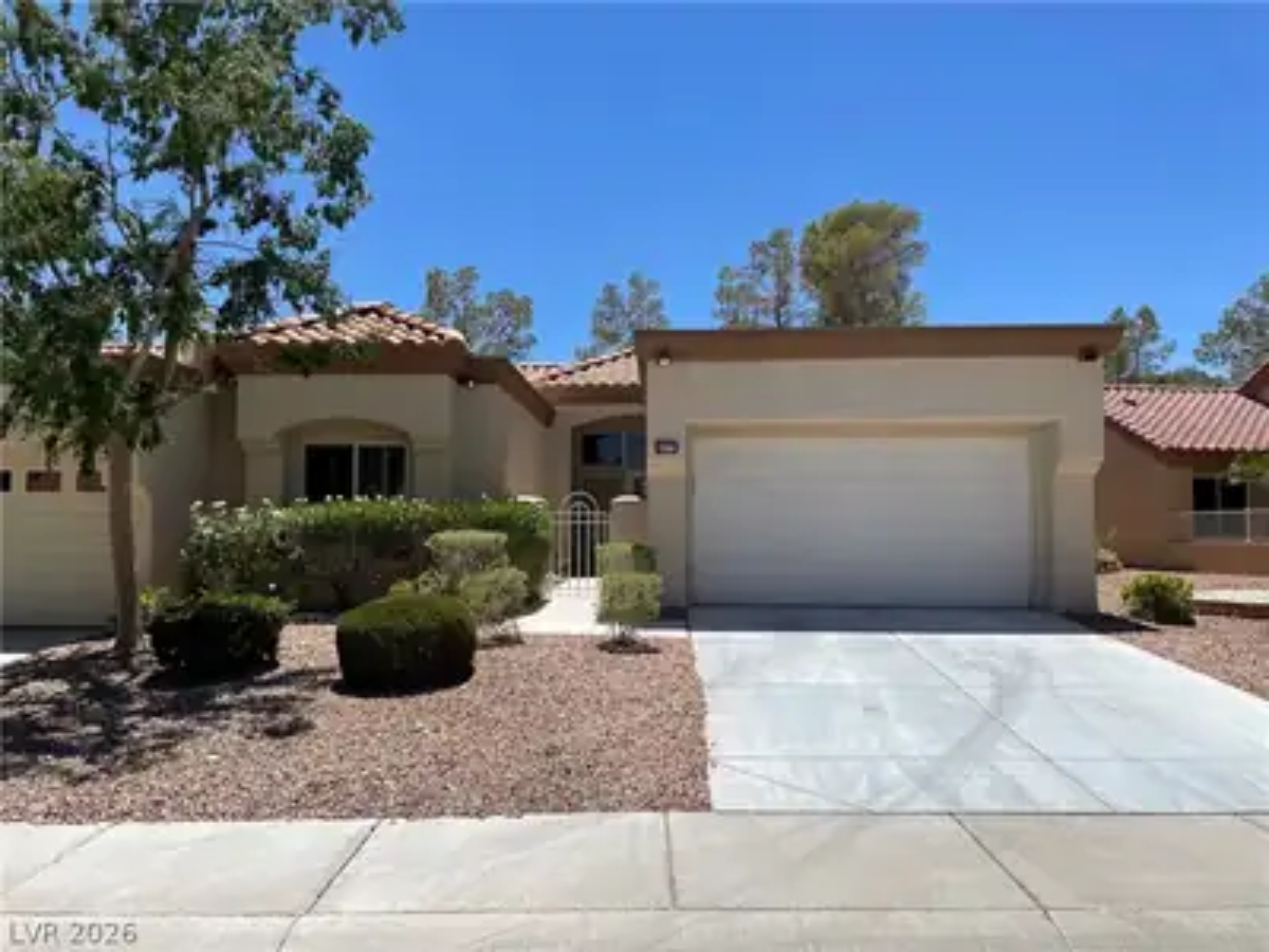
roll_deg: +0.2
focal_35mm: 26
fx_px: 953
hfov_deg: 67.3
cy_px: 476
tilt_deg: +3.2
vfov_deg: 53.1
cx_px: 634
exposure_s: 1/5051
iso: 32
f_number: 1.6
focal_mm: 4.2
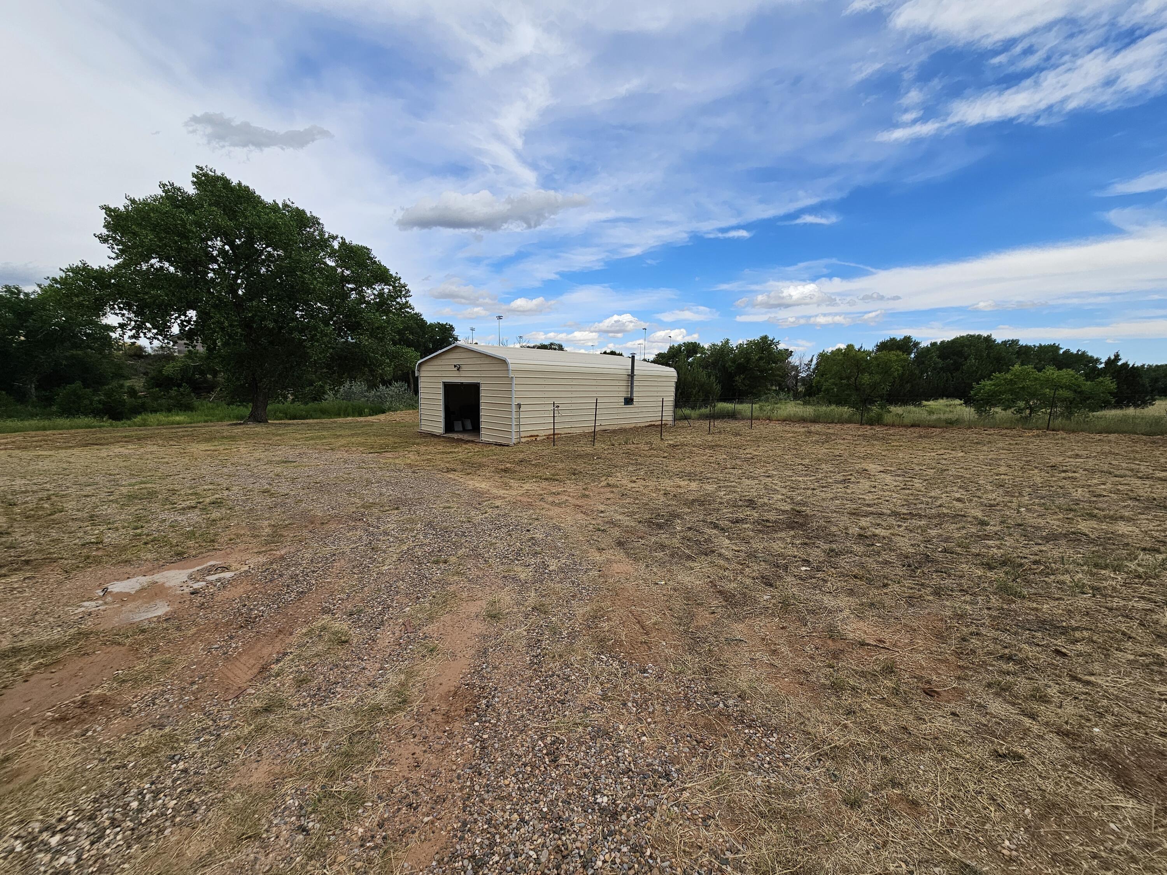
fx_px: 438
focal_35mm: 13
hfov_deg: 106.2
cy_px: 438
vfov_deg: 89.9
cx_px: 584
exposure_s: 1/2302
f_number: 2.2
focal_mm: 2.2
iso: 50
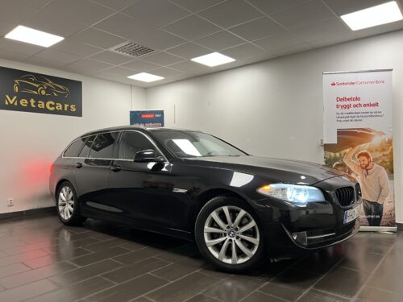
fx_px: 303
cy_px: 151
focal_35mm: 26
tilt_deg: -1.0
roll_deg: +0.2
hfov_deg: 67.3
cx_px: 202
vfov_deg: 53.1
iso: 160
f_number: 1.5
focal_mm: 5.7
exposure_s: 1/50
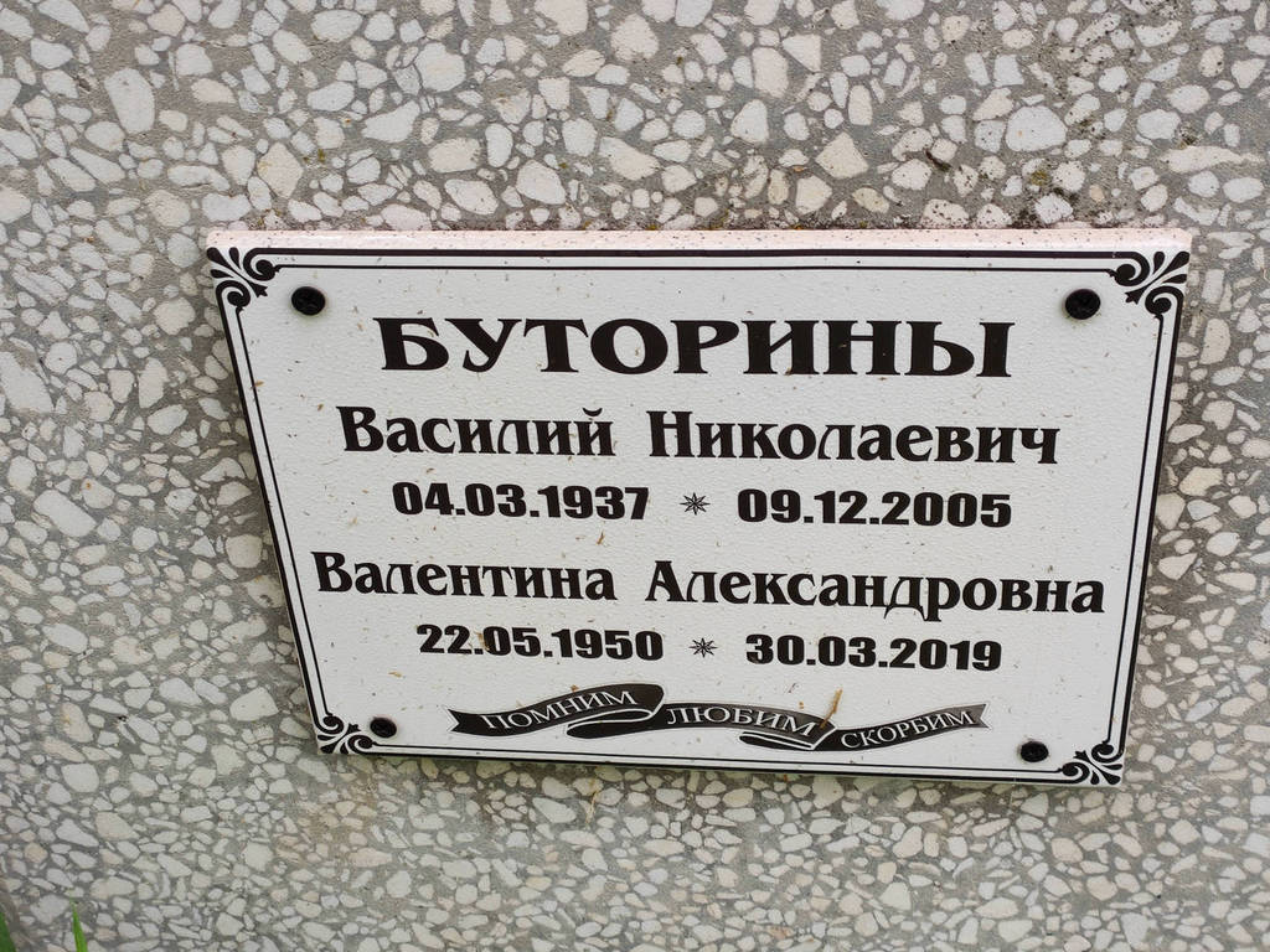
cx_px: 635
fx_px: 917
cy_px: 476
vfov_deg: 54.9
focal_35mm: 25
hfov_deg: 69.4
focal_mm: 4.7
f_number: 1.79
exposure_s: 1/100
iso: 64
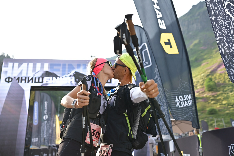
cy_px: 78
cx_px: 117
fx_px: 234
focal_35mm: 36
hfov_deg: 53.1
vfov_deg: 36.9
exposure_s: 1/1000
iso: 250
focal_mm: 36
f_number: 2.8
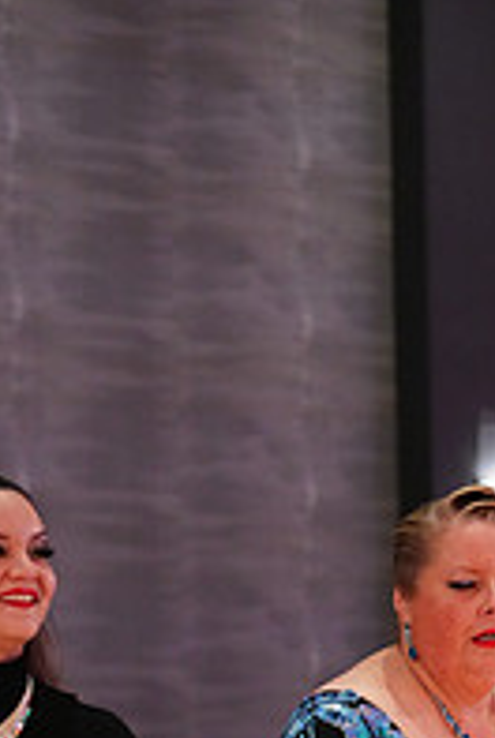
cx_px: 208
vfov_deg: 9.7
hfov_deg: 6.7
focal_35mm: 206
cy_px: 1071
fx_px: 4234
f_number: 2.8
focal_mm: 70
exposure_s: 1/320
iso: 5000
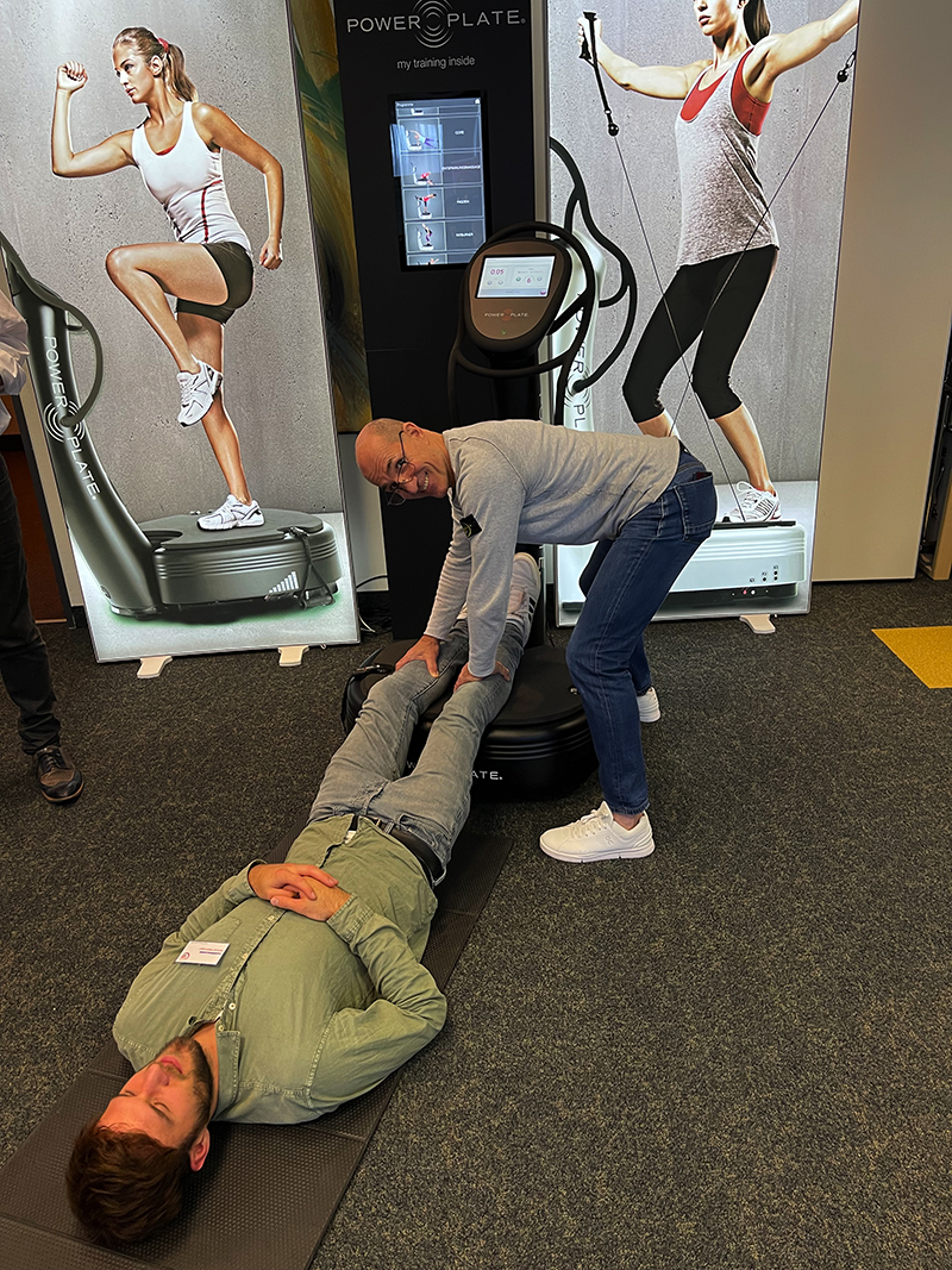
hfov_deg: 53.1
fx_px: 954
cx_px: 476
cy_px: 635
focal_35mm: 26
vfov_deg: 67.3
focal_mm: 5.1
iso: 80
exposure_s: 1/50
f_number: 1.6
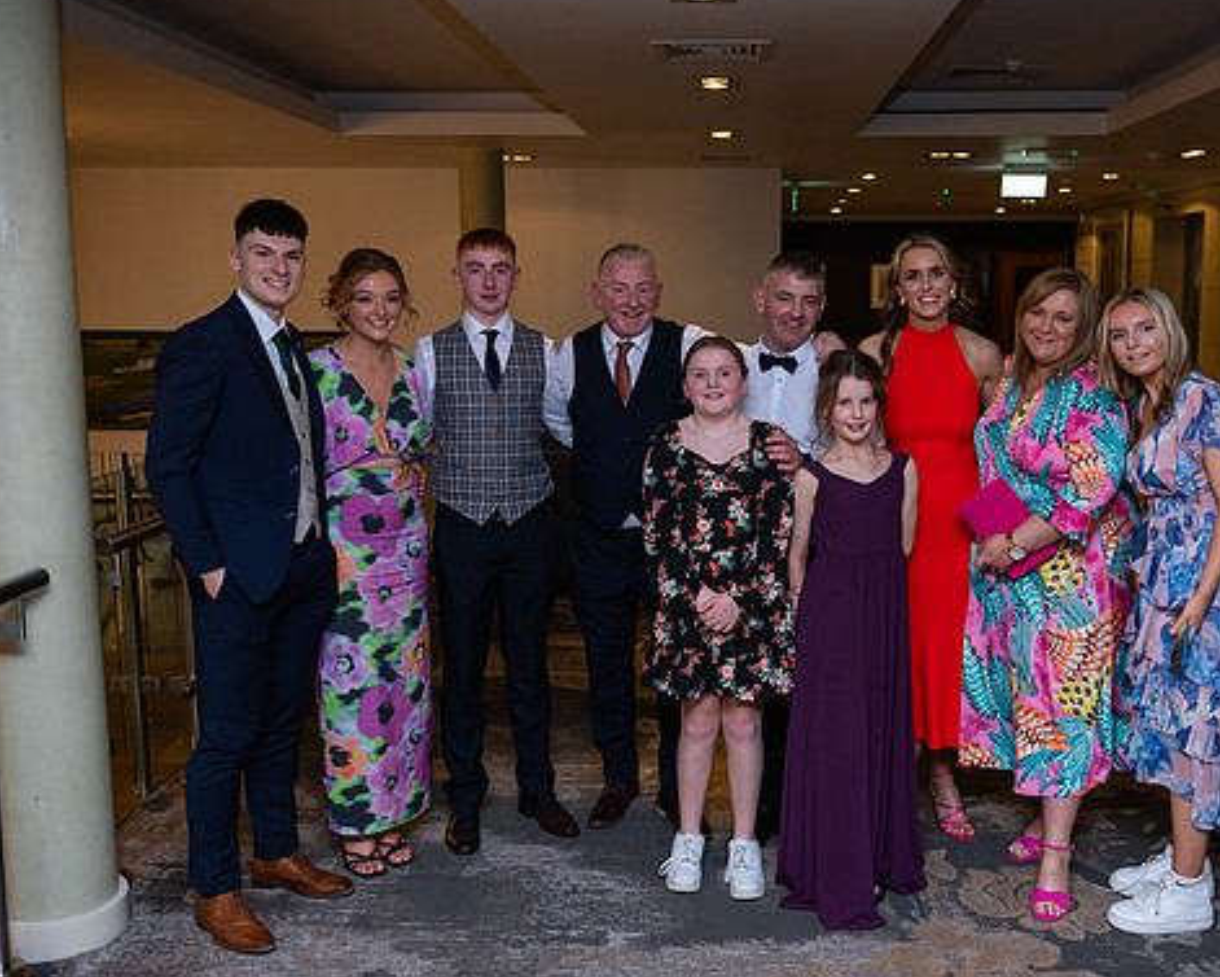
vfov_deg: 40.1
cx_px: 730
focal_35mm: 37
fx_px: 1336
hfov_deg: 48.8
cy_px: 483
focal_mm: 32
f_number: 3.5
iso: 1000
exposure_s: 1/160
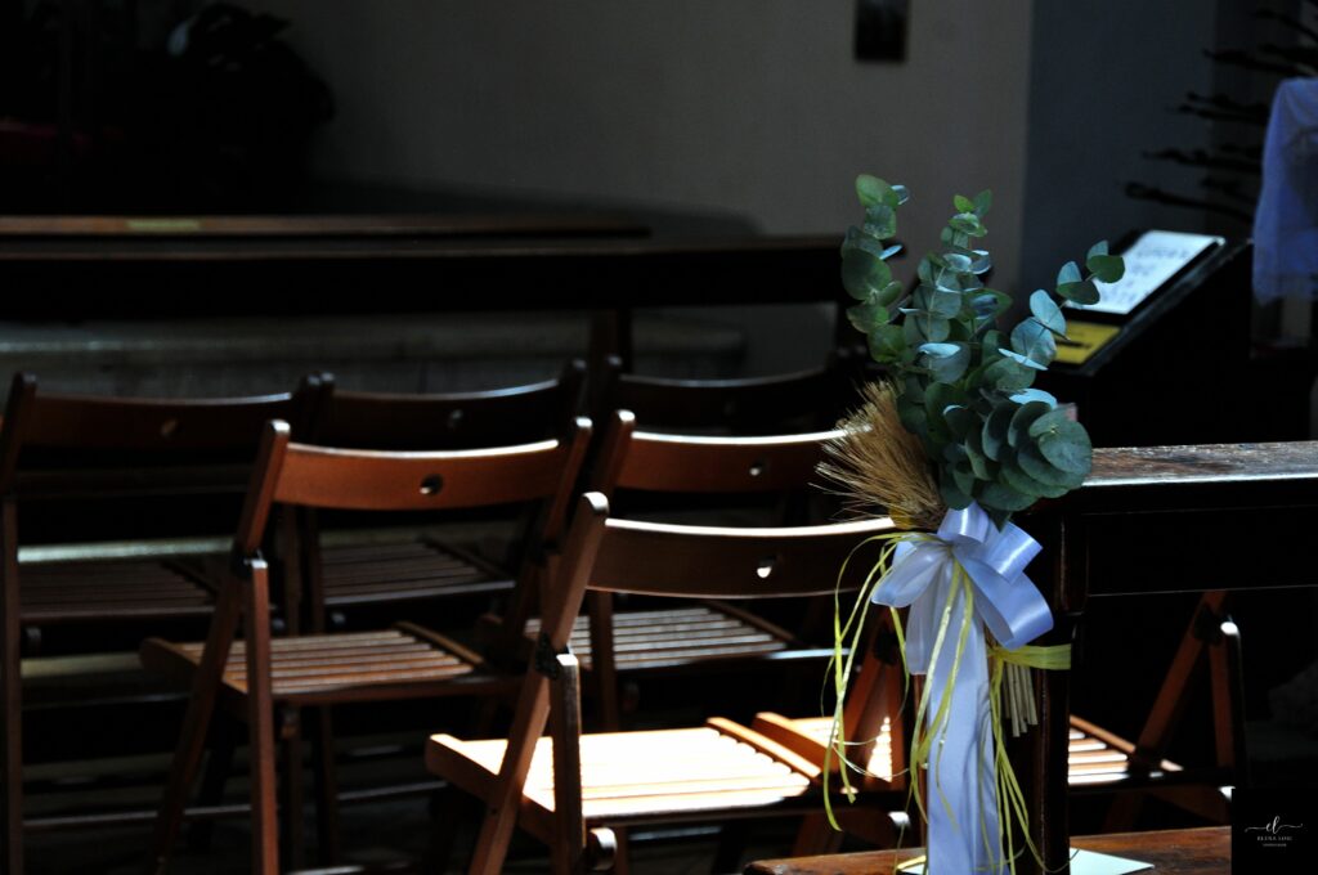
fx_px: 4113
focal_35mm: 112
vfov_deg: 12.1
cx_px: 659
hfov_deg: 18.2
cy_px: 438
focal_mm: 75
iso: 400
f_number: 5.3
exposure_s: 1/8
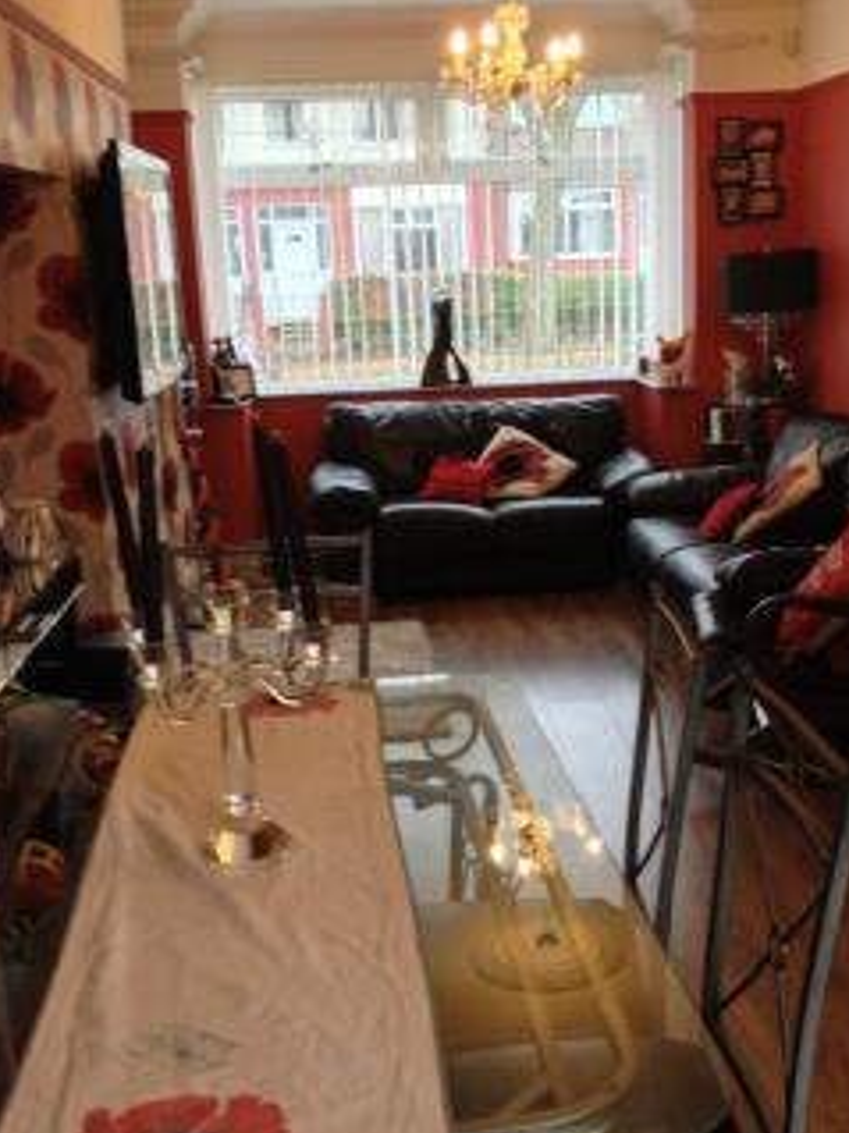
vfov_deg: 39.7
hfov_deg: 30.2
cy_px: 602
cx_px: 504
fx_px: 1571
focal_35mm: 48
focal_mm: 4.28
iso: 80
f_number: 2.4
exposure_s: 1/20
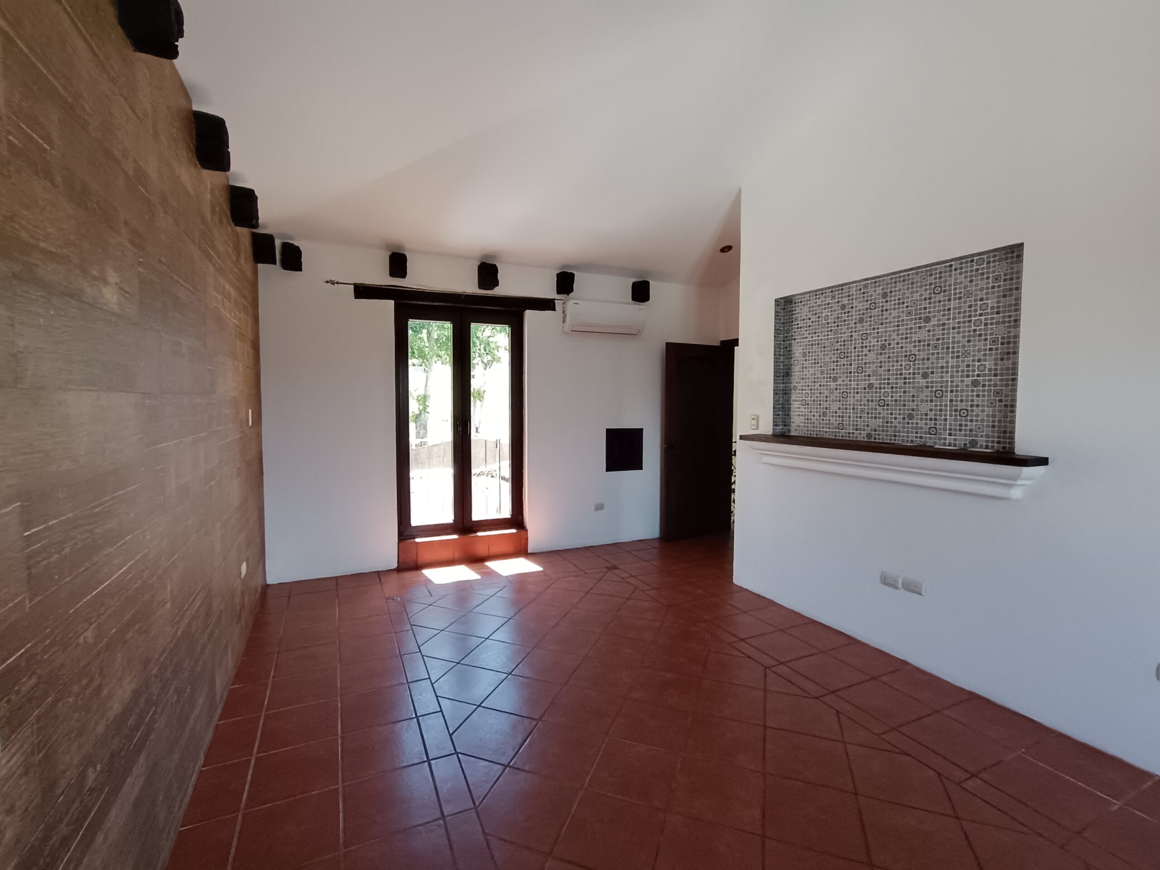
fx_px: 536
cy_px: 435
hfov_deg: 94.5
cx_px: 580
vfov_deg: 78.1
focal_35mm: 16
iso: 303
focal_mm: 1.66
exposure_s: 1/100
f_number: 2.2
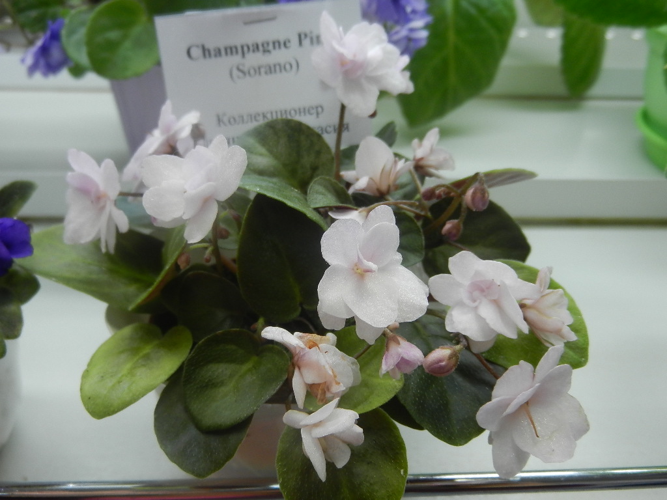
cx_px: 334
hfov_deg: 55.4
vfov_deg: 42.9
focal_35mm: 33
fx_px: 636
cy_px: 250
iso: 160
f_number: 3.8
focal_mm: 5.9
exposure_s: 1/40
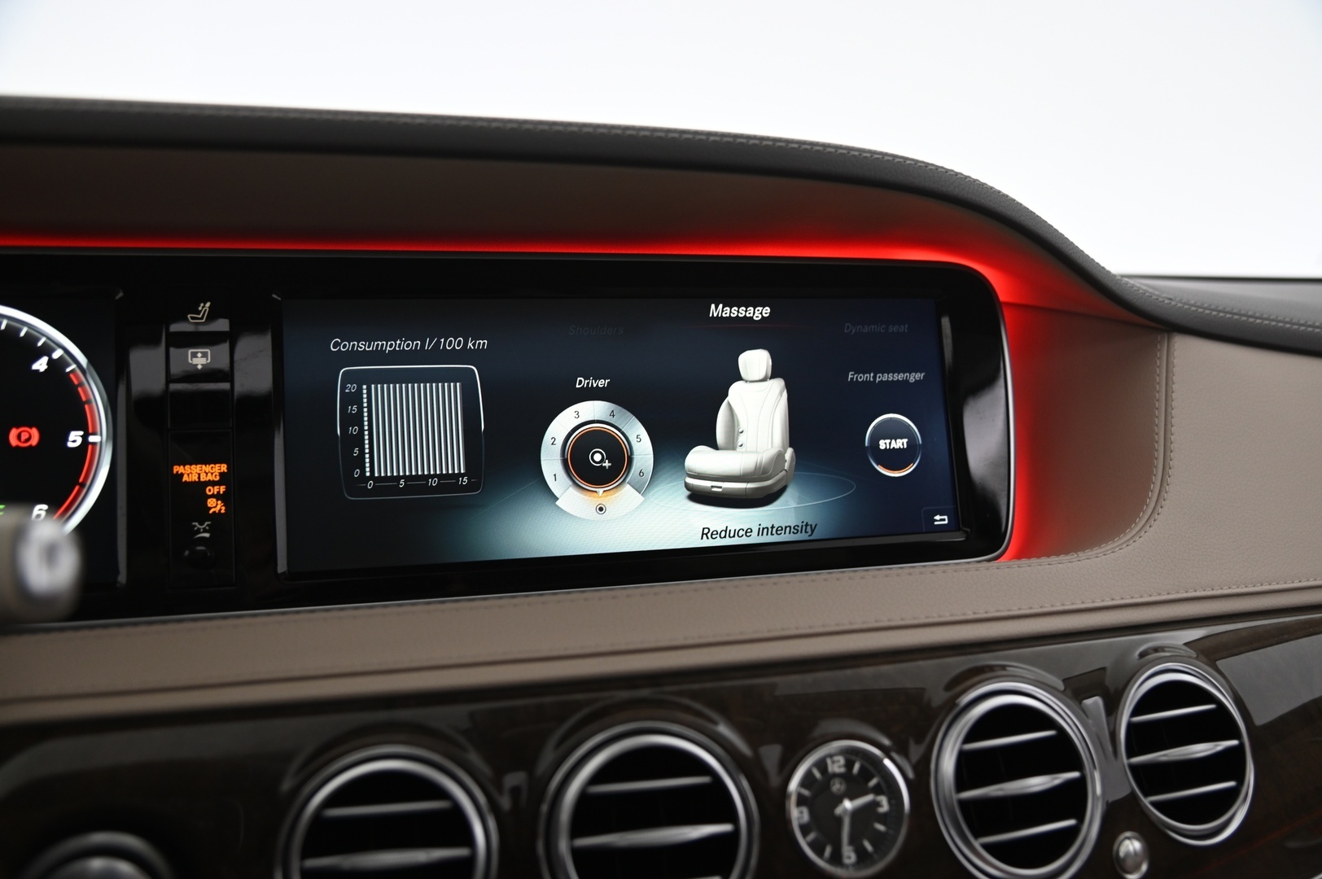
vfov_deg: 42.3
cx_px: 661
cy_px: 440
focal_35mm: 31
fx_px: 1137
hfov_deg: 60.3
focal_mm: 31
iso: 1000
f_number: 4
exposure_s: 1/20
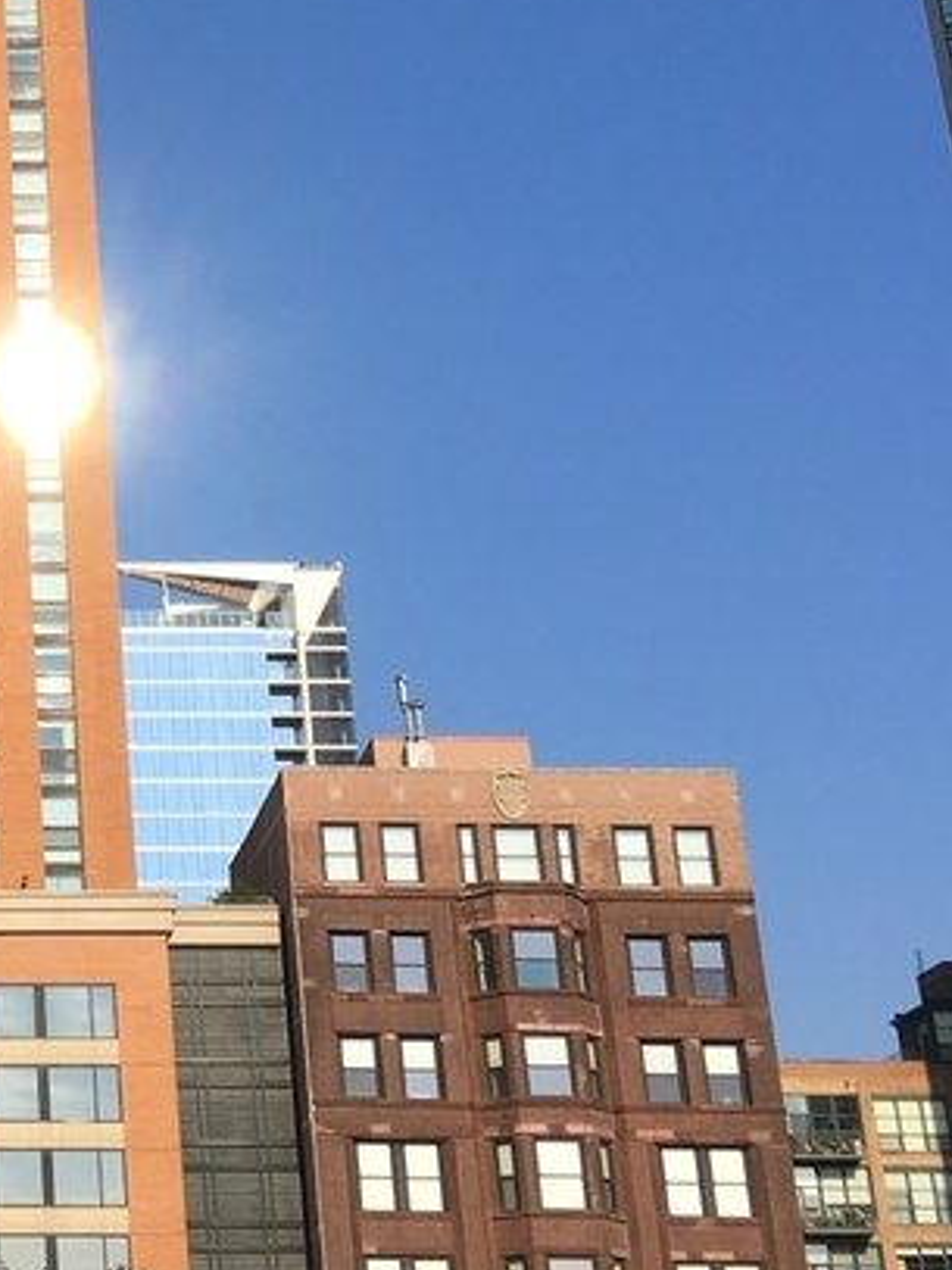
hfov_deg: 17.9
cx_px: -278
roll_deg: -0.7
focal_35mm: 77
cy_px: 290
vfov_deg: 25.0
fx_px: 2825
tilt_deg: +27.0
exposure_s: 1/1876
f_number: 2.2
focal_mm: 4.15
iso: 25
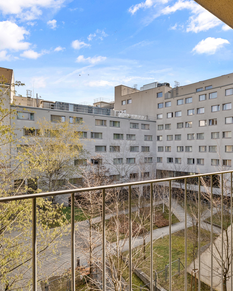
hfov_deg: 54.5
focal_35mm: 21
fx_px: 181
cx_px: 221
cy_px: 154
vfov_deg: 77.6
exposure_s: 1/200
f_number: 8
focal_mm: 12
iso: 500
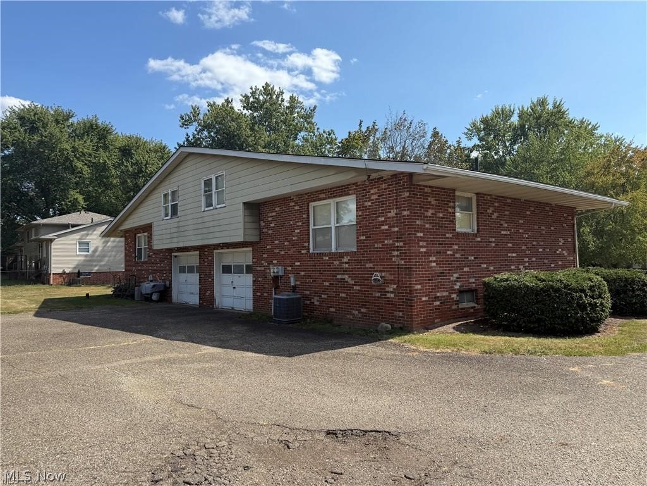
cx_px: 324
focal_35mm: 24
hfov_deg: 71.6
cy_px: 243
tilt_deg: +2.3
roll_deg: +0.7
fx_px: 449
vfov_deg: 56.8
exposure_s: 1/3759
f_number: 1.78
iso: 80
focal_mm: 6.76
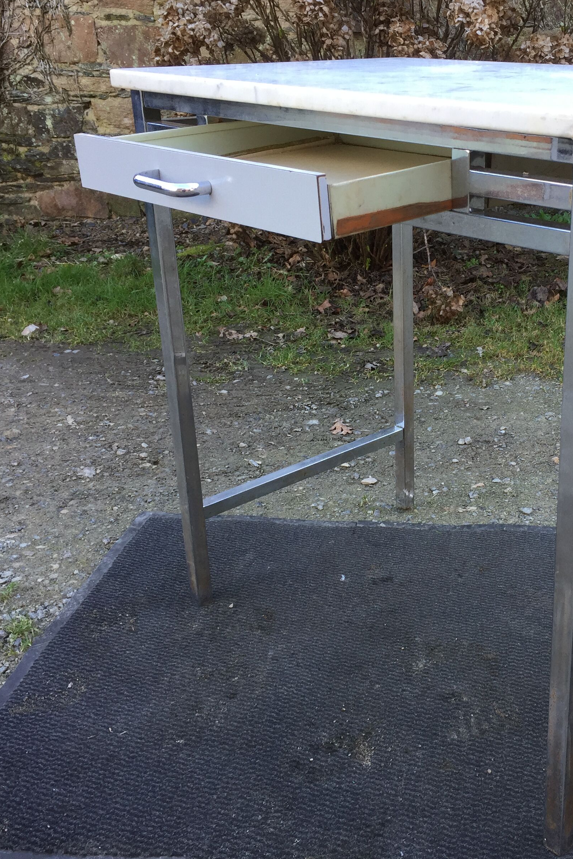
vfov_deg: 47.4
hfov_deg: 31.9
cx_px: 444
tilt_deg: -23.0
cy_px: 423
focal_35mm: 41
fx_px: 979
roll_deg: -0.7
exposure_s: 1/100
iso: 32
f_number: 2.2
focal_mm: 4.15
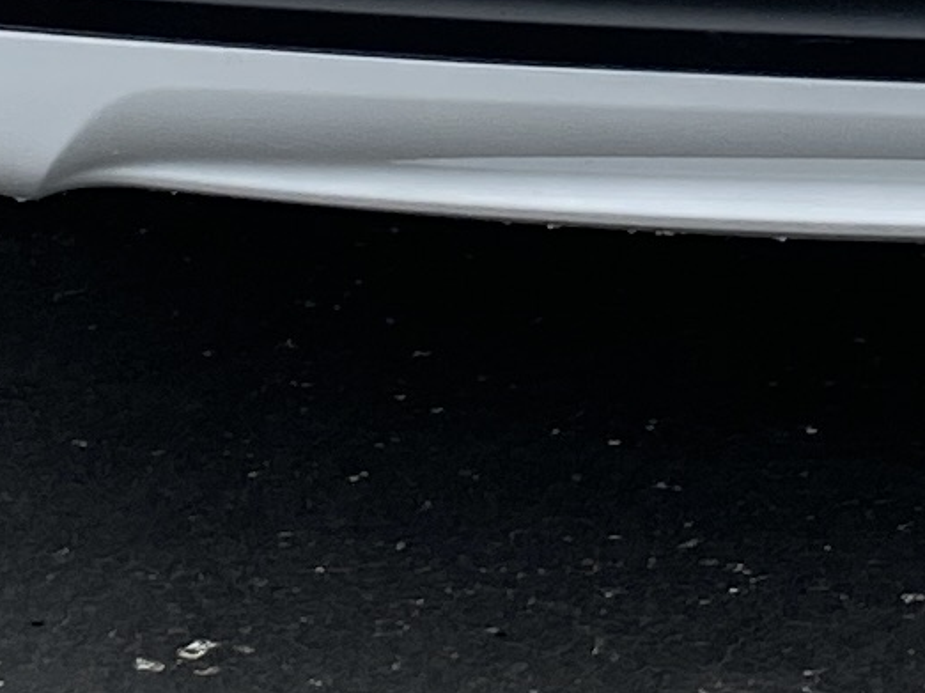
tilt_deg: -15.6
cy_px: -491
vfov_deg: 7.2
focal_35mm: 201
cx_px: 911
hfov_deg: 9.8
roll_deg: -1.2
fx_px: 5369
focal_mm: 4.25
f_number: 1.8
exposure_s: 1/1218
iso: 32
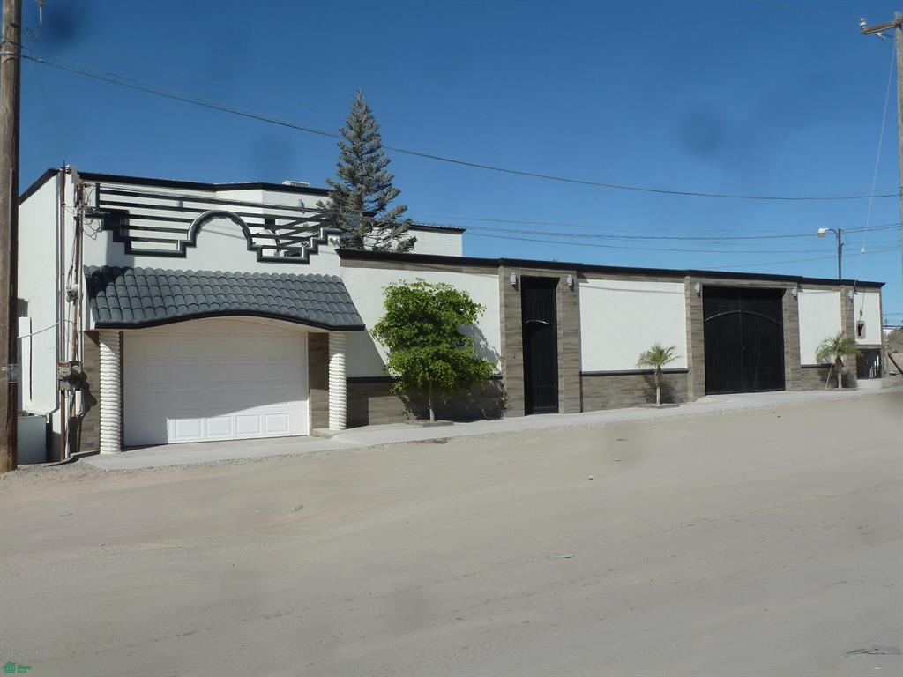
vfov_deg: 40.7
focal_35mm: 35
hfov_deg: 52.6
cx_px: 452
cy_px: 338
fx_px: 913
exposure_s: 1/640
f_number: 5.6
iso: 80
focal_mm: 5.7
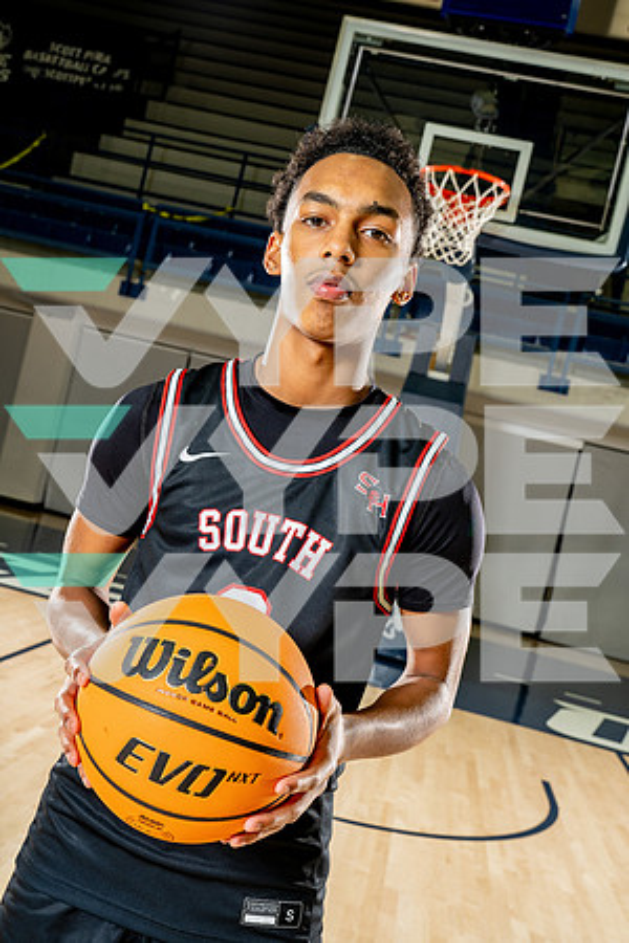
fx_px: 996
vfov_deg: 50.7
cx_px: 314
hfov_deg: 35.1
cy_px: 472
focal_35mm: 38
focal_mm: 38
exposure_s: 1/250
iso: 640
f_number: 7.1
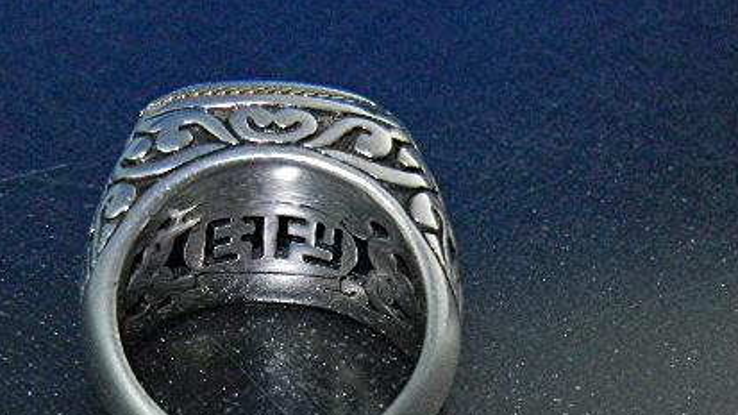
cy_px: 340
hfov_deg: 16.5
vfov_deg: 9.3
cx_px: 313
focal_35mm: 130
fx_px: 2543
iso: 800
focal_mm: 13.9
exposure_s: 1/30
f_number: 8.6
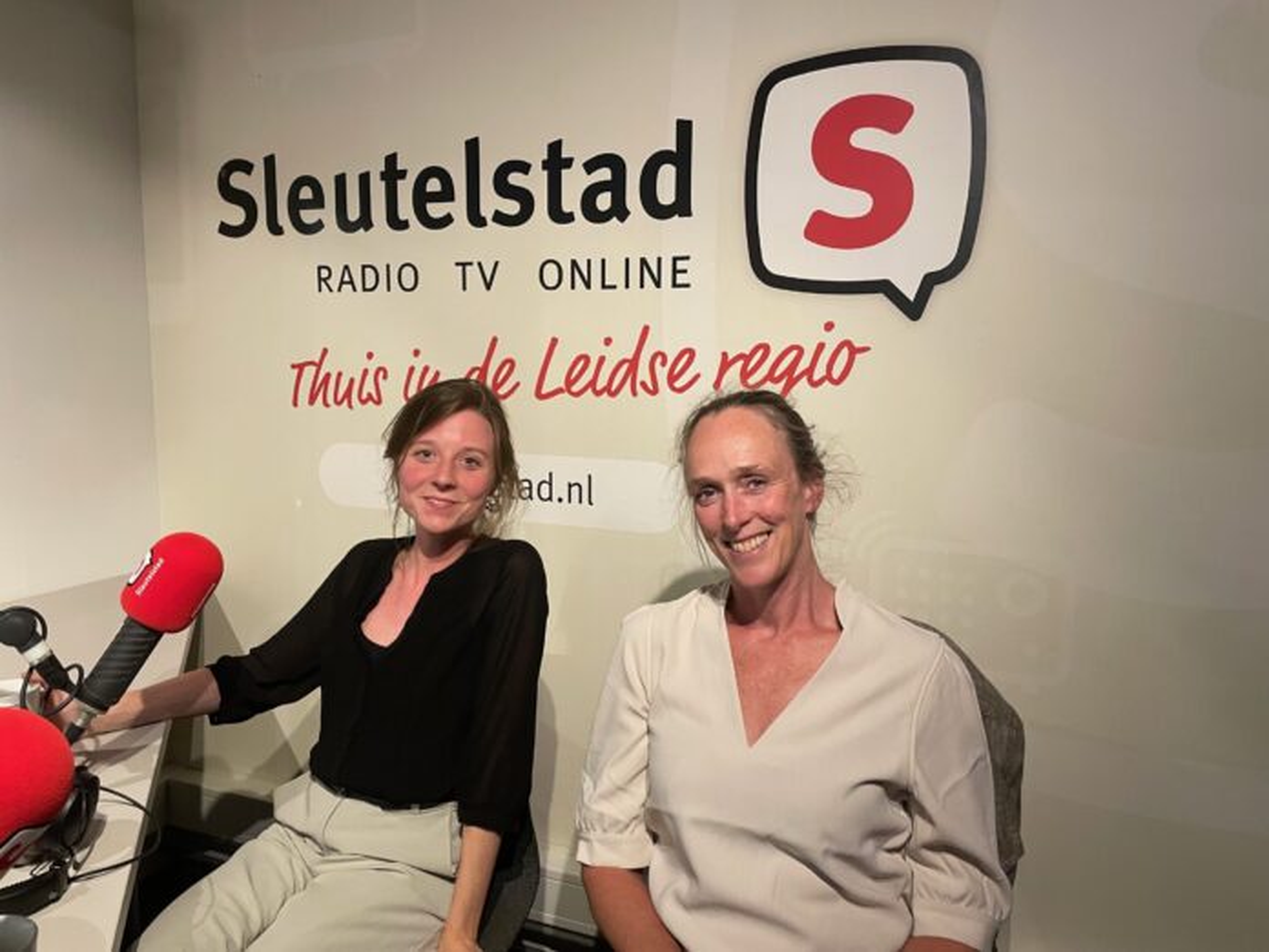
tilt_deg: -7.5
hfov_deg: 67.3
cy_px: 476
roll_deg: -0.5
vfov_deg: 53.1
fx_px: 953
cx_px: 634
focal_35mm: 26
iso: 200
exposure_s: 1/50
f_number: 1.6
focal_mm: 4.2
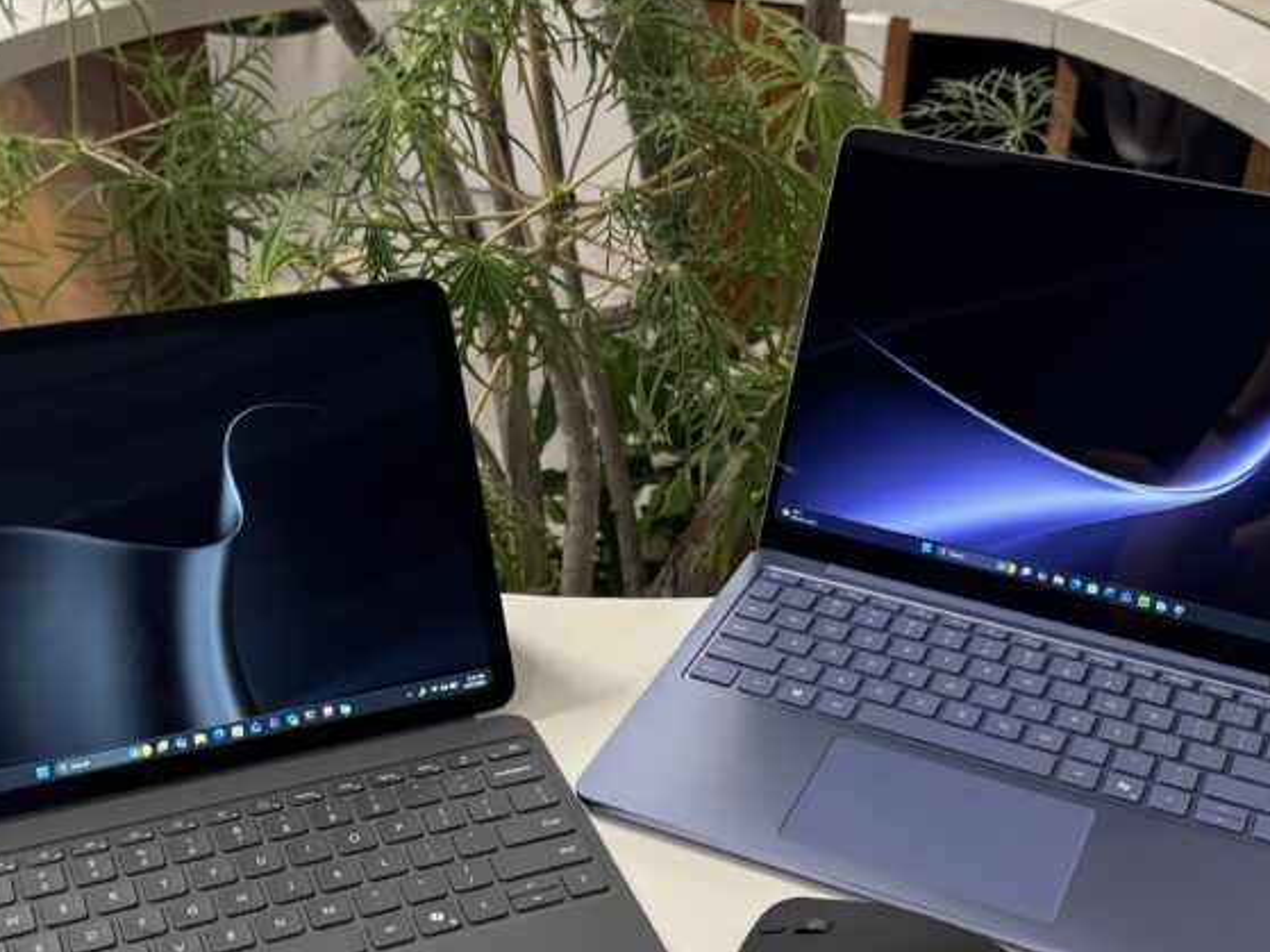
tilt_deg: -30.8
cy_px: 663
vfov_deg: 32.5
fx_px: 1614
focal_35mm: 44
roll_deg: -2.2
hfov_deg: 43.0
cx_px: 636
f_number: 1.78
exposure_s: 1/60
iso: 125
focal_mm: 6.76
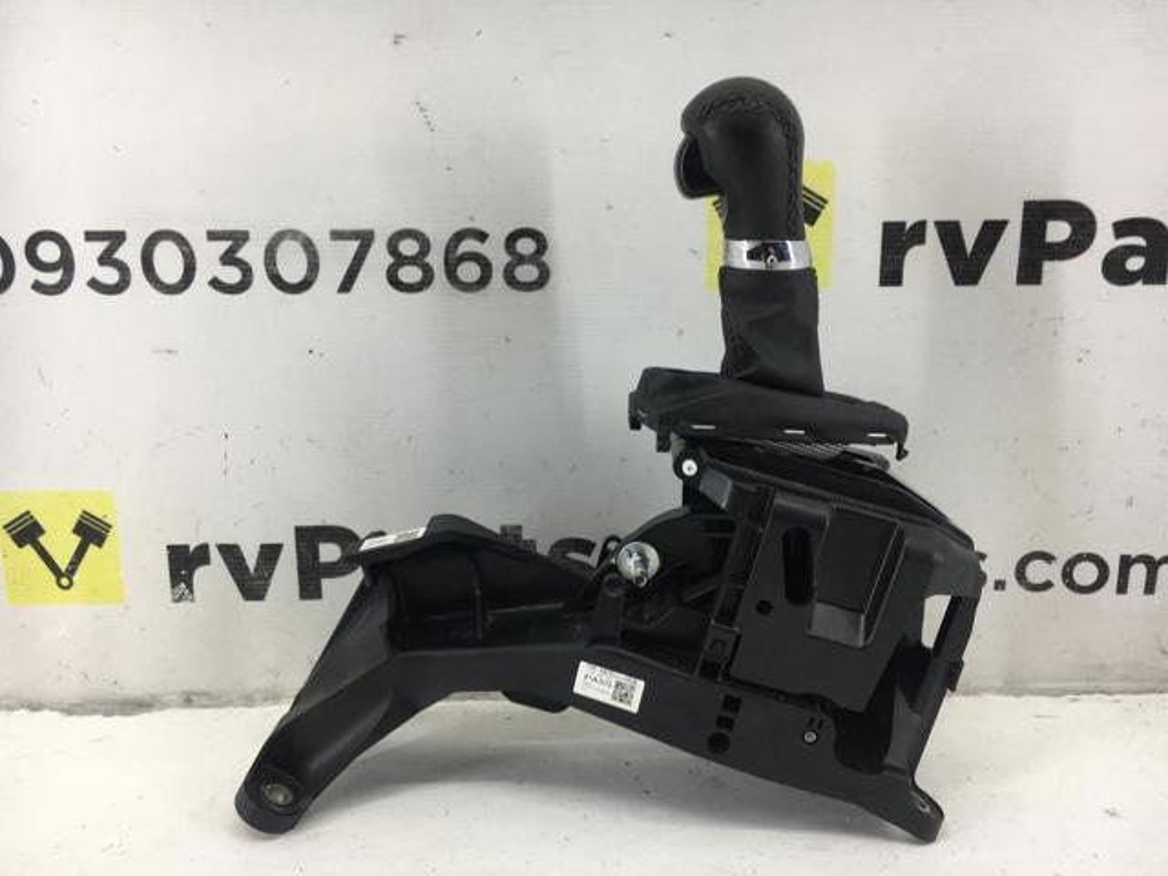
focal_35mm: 29
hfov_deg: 61.7
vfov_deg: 48.2
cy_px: 438
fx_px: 979
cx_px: 584
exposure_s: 1/50
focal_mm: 4.15
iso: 32
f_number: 2.2
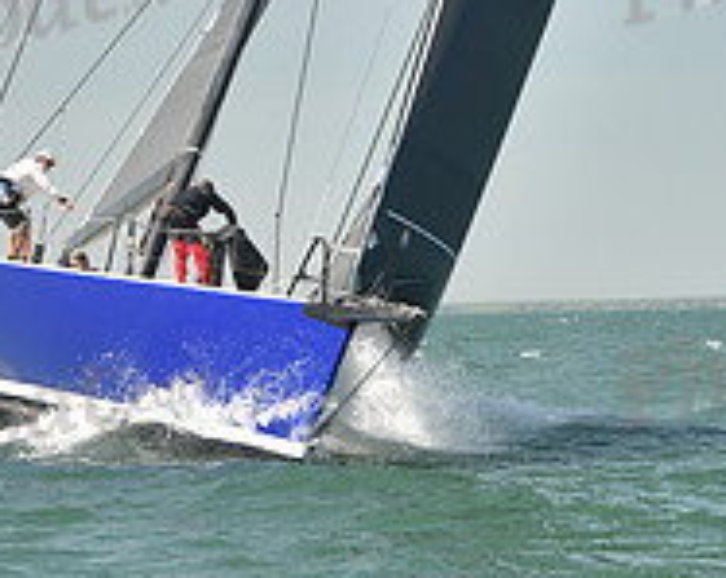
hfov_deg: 7.7
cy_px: 180
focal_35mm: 251
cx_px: 419
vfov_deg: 6.1
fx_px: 5385
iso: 250
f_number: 3.5
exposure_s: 1/800
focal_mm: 86
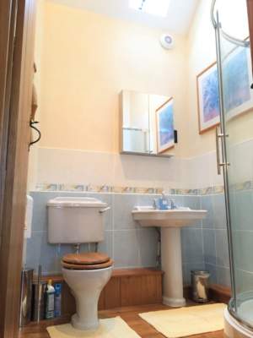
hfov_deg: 48.2
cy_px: 169
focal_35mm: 29
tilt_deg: +10.7
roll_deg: +0.2
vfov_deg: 61.7
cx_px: 126
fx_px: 283
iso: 200
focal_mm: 4.15
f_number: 2.2
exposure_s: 1/33
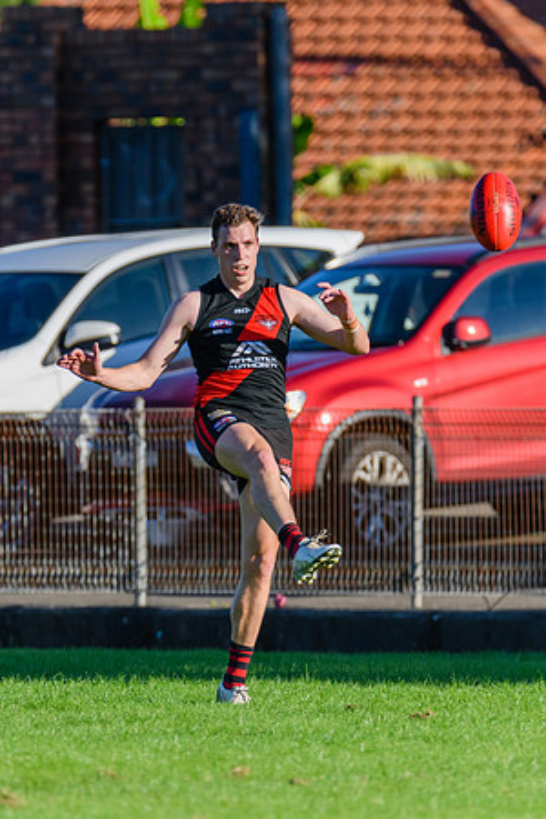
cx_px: 204
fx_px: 16103
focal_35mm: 708
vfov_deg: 2.9
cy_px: 404
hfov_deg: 1.9
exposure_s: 1/2000
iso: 800
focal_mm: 460
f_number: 6.3
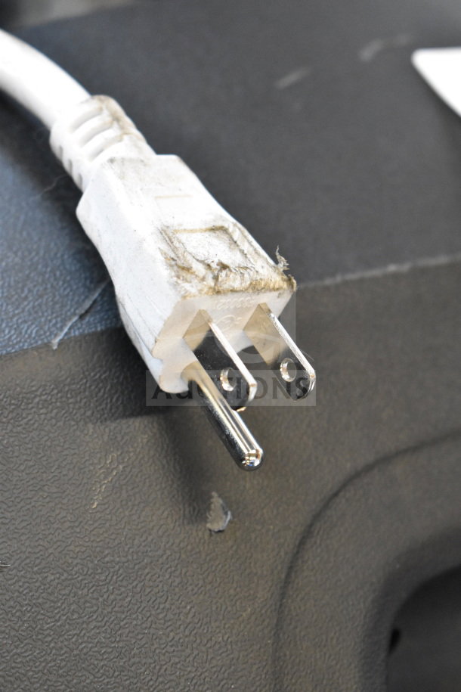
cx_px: 230
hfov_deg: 16.6
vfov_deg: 24.6
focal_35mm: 82
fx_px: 1585
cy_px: 346
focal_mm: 55
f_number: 5.6
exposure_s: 1/100
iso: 5000
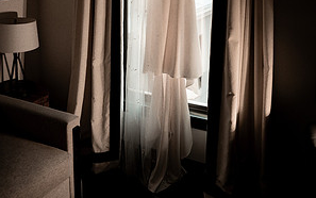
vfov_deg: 31.2
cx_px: 159
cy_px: -12
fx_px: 319
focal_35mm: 37
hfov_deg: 52.7
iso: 320
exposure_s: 1/400
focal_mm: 24
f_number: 2.8
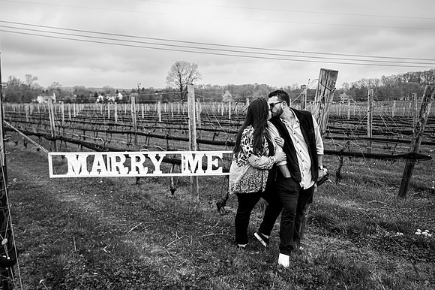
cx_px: 218
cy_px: 147
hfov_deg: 60.2
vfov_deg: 42.2
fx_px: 376
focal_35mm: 31
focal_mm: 29.5
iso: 64
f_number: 4
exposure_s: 1/200
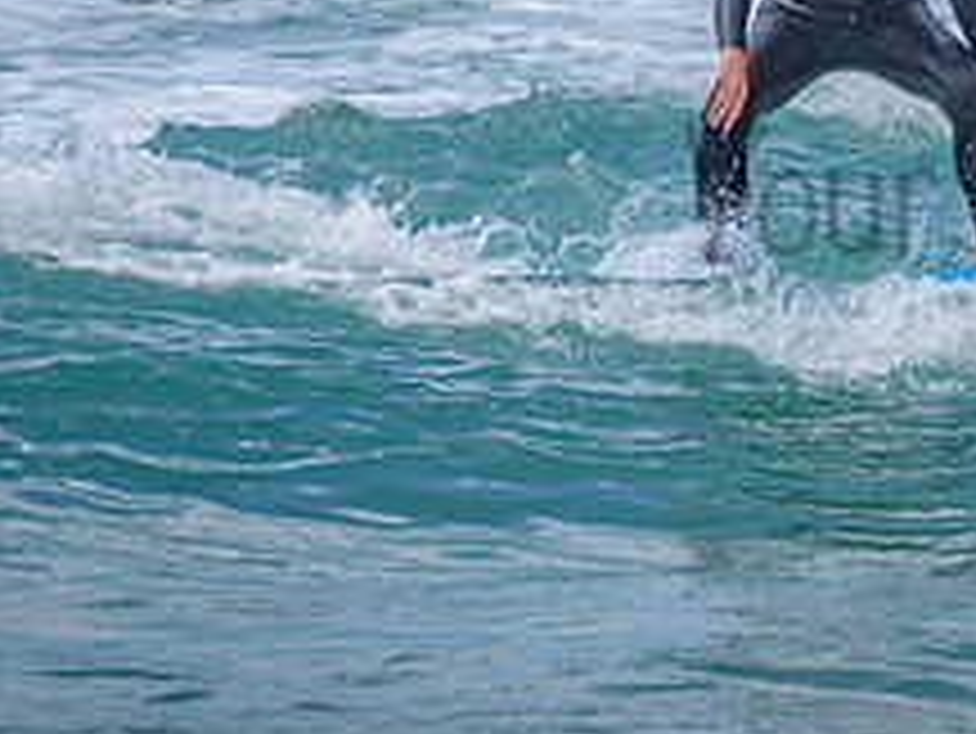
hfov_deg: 1.3
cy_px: 17
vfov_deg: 0.9
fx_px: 44347
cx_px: 935
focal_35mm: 1572
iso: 160
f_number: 5.6
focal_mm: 500
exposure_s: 1/1600
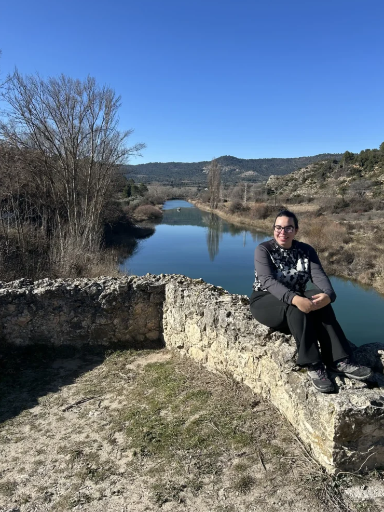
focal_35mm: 27
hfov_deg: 51.4
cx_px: 197
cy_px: 247
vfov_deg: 65.3
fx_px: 399
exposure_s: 1/3704
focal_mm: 5.7
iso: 50
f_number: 1.5
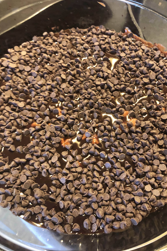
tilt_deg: -65.8
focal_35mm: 30
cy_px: 126
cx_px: 96
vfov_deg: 61.9
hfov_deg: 43.5
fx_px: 209
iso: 100
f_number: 1.8
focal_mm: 3.99
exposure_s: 1/6
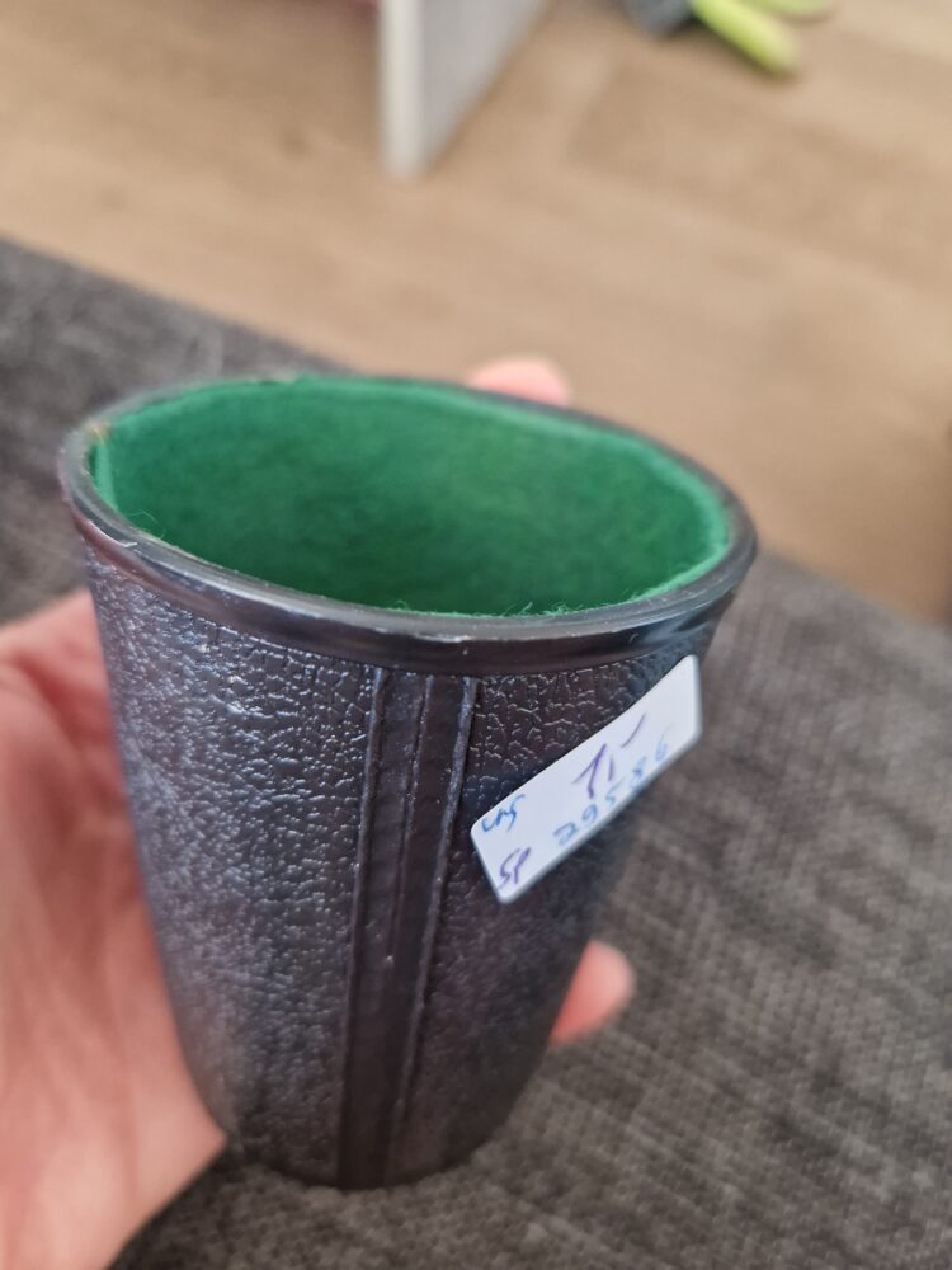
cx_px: 476
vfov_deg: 73.9
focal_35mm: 23
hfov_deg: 58.9
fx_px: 843
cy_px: 635
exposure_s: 1/100
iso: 400
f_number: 1.8
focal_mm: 5.4
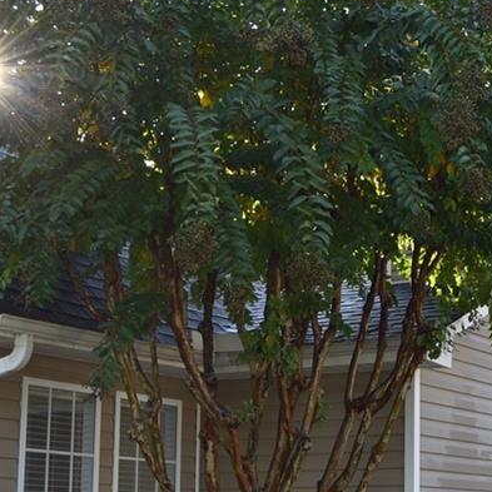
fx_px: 1336
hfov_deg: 20.7
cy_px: 348
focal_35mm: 83
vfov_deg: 20.7
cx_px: 379
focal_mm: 25
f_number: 5.6
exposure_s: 1/125
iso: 100
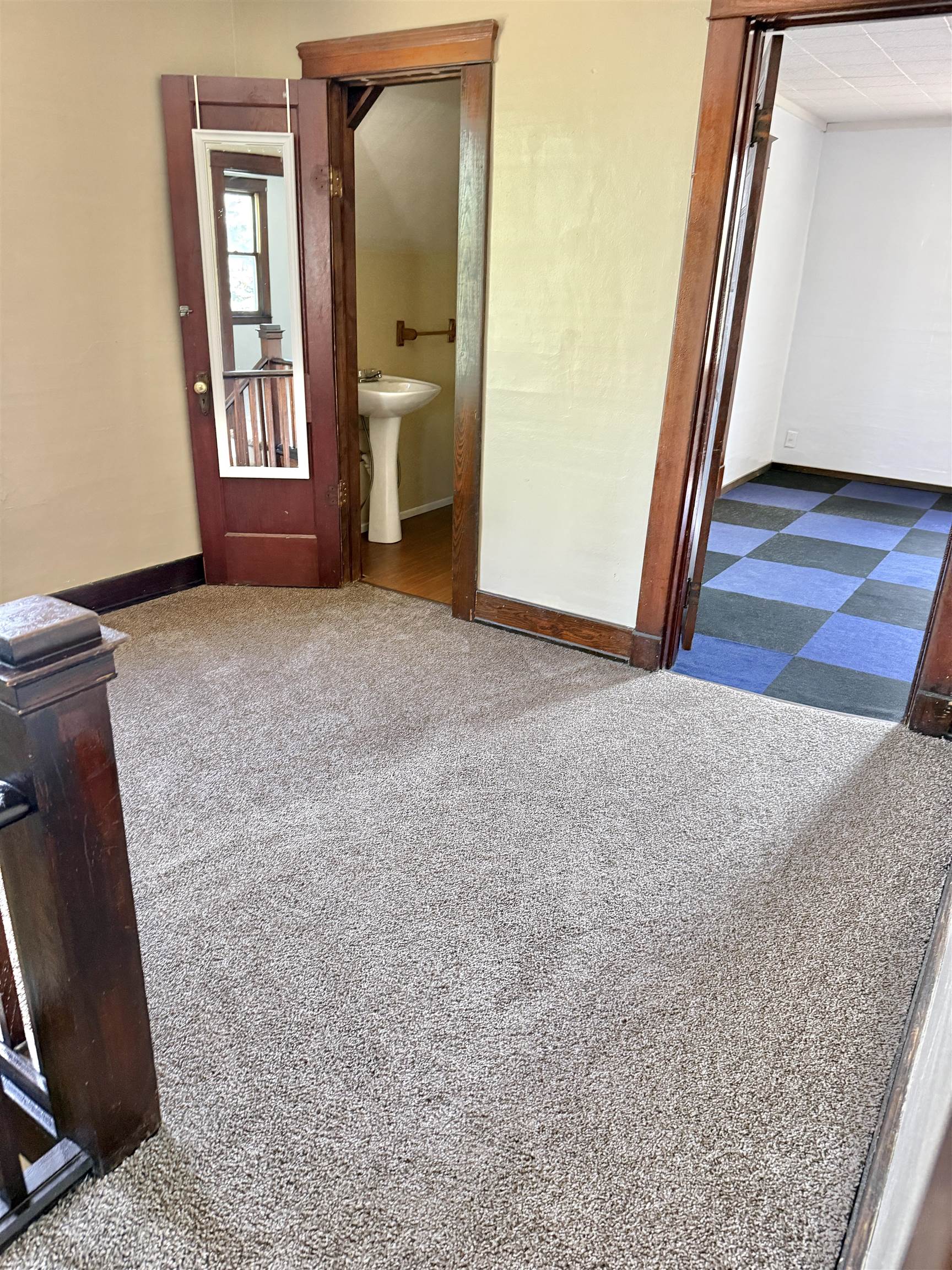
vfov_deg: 71.6
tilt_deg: -22.4
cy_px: 635
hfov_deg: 56.8
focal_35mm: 24
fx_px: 880
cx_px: 476
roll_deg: -2.7
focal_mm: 6.76
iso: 400
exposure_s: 1/60
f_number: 1.78
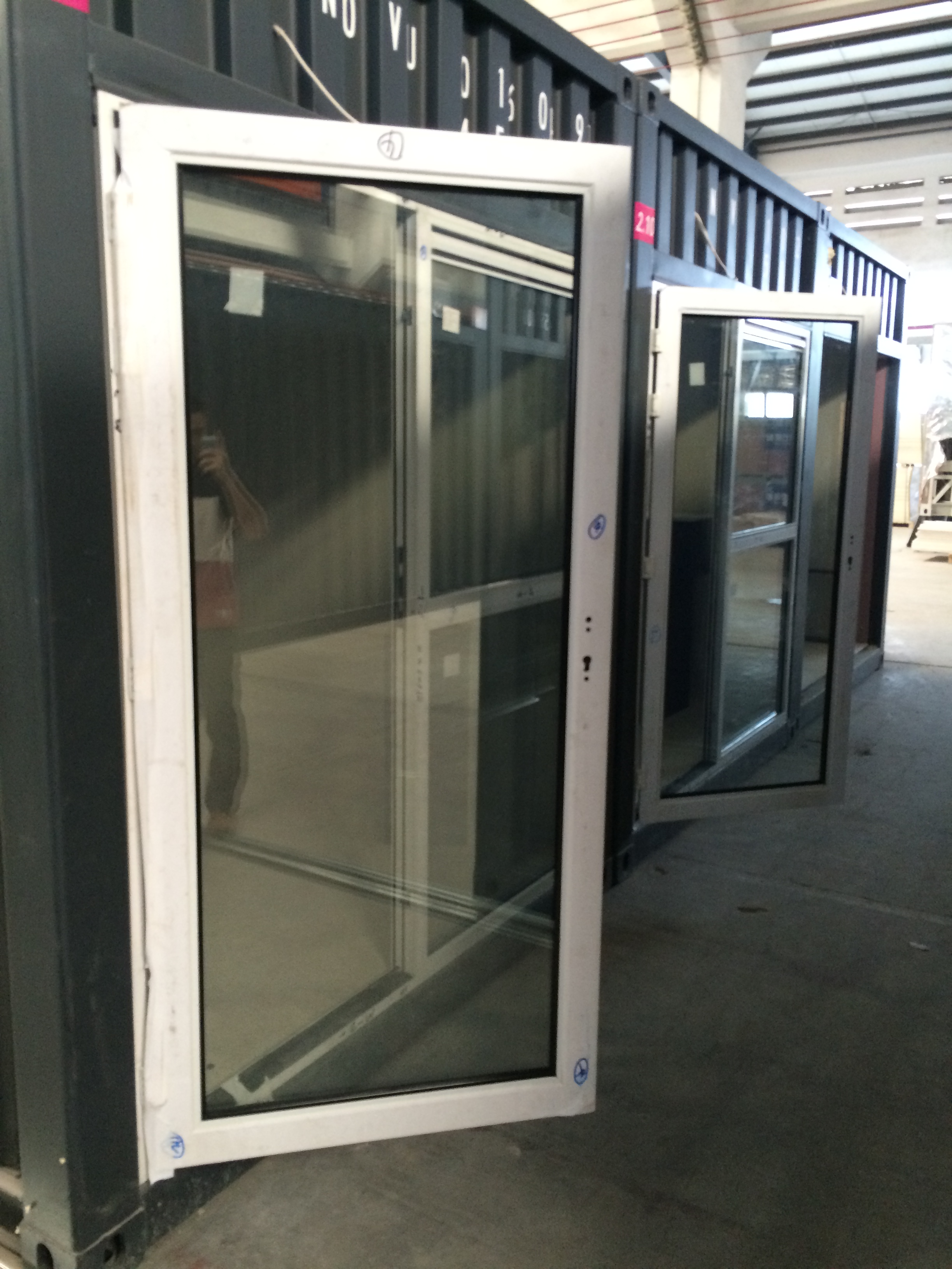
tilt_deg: -9.4
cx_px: 476
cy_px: 634
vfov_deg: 61.7
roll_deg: +0.9
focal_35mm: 29
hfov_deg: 48.2
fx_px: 1063
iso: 250
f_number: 2.2
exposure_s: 1/33
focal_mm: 4.15
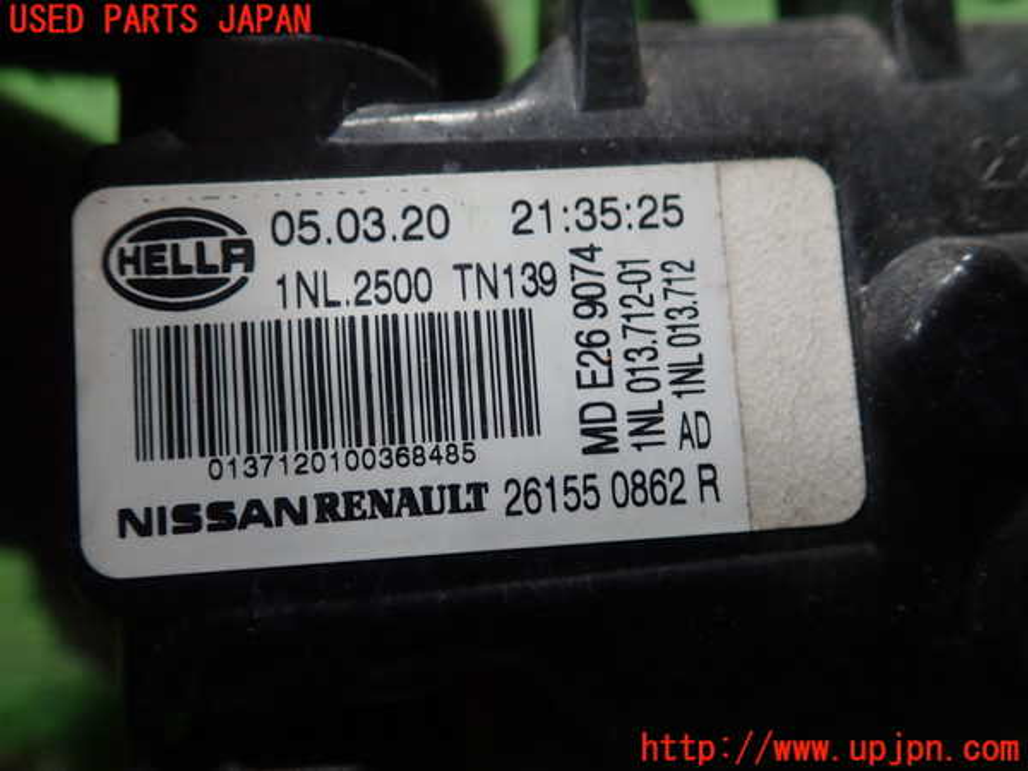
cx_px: 514
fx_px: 891
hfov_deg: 60.0
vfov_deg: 46.8
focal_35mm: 30
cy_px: 386
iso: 200
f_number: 2.3
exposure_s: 1/125
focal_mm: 5.5
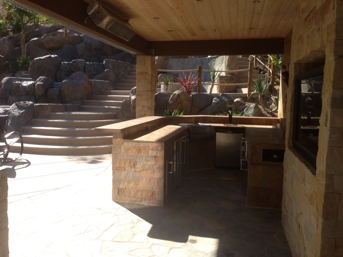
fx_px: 327
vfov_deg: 42.9
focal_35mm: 33
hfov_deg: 55.4
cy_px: 128
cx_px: 172
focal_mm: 4.13
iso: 50
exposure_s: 1/638
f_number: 2.4
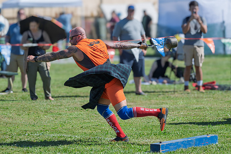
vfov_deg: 6.1
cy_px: 61
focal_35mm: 227
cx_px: 121
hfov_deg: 9.1
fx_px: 1454
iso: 64
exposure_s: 1/500
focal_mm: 170
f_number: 5
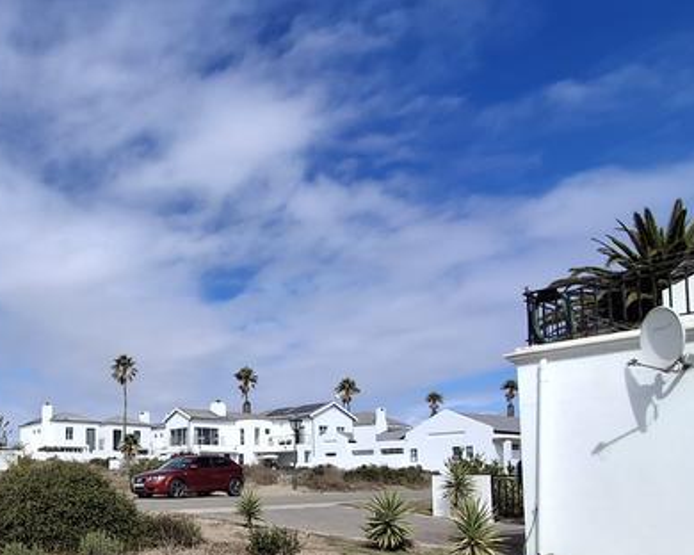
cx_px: 87
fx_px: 657
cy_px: 446
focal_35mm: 32
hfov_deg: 50.3
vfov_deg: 43.6
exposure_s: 1/2326
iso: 40
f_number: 2.2
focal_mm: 1.64
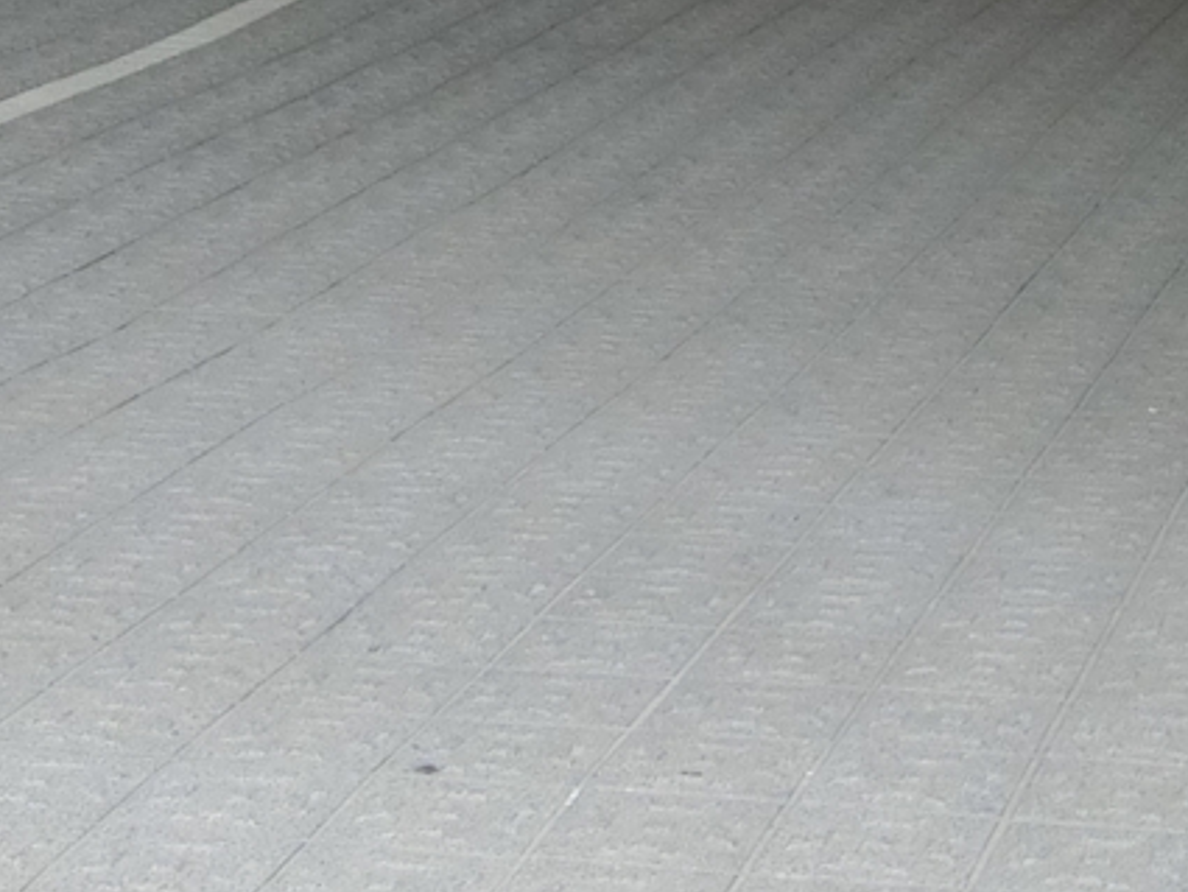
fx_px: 4909
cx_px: 855
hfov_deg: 13.8
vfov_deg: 10.1
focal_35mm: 143
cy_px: -299
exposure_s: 1/30
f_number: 3.7
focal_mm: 8.1
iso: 400
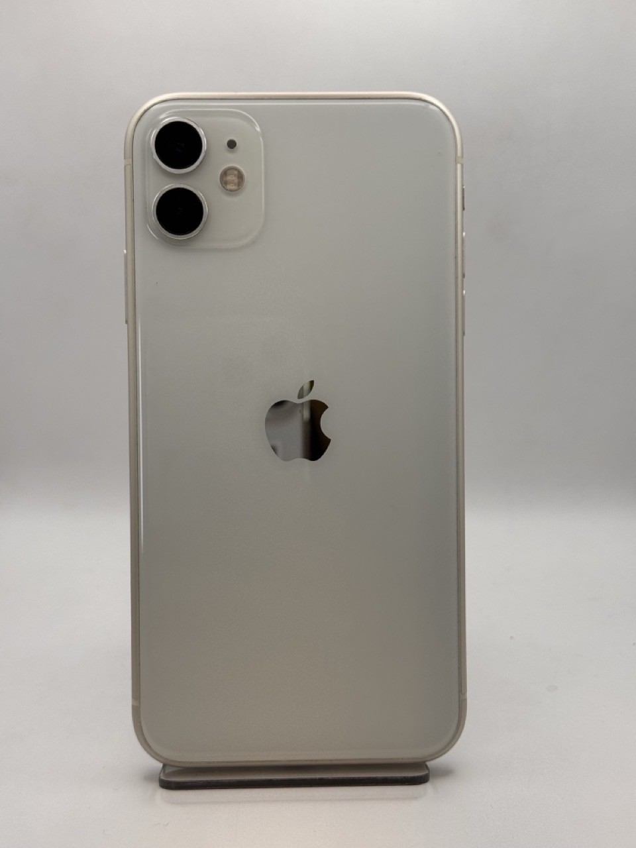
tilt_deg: -13.6
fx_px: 1176
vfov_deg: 39.7
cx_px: 318
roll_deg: -0.1
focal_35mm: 48
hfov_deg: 30.3
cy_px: 424
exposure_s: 1/715
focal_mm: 6.76
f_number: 1.78
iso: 64
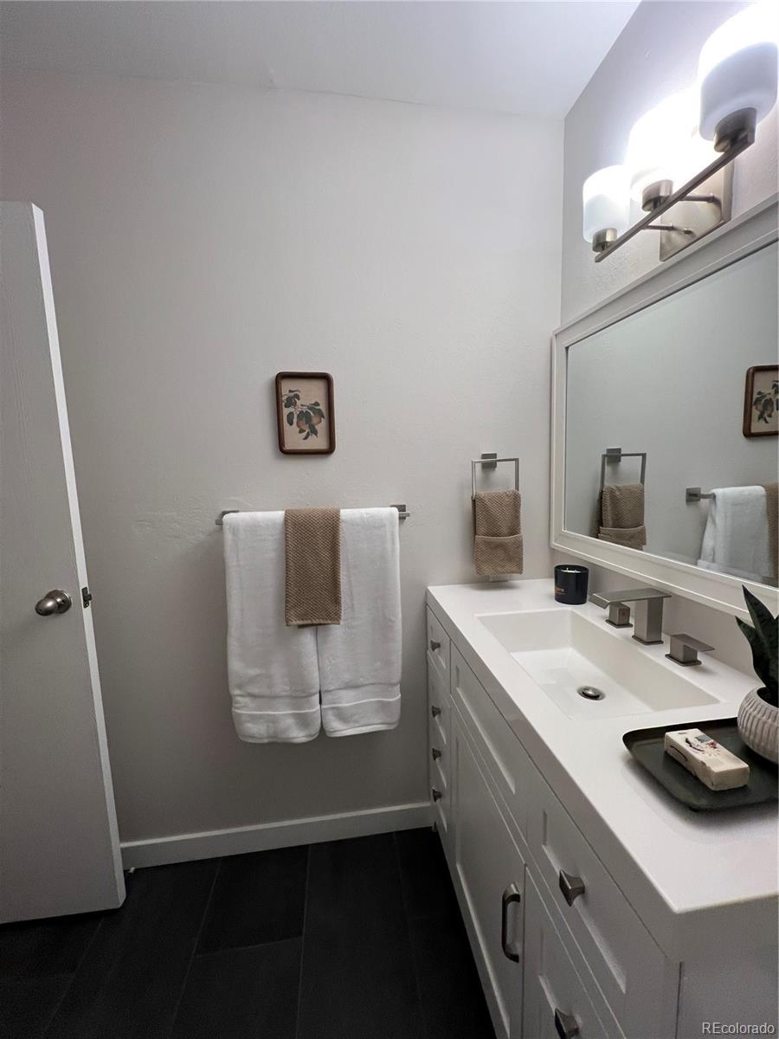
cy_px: 520
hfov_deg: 89.9
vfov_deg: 106.2
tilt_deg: -5.0
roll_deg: +2.1
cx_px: 390
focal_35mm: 13
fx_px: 390
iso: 160
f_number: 1.8
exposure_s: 1/120
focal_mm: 1.57
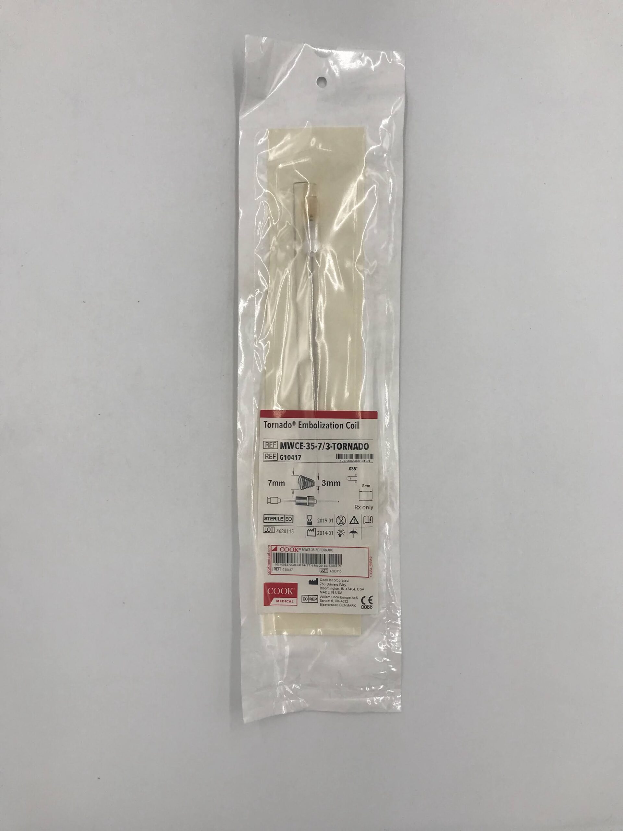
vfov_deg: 63.4
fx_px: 672
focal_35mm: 28
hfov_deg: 49.7
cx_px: 312
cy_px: 416
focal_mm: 3.99
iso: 20
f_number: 1.8
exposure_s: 1/389
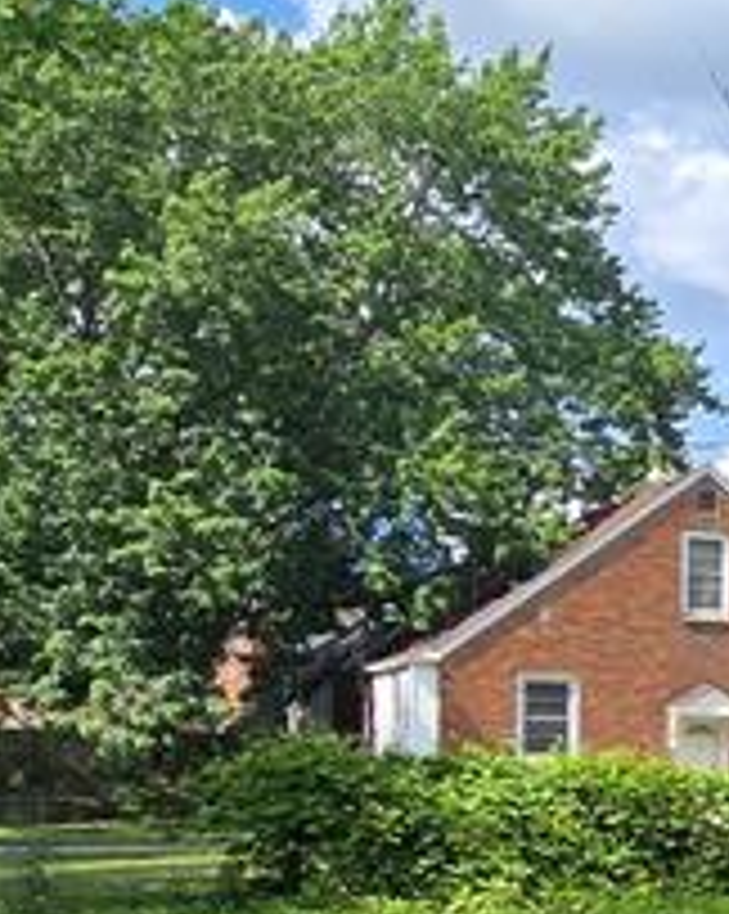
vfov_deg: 28.8
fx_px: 1729
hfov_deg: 16.6
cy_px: 756
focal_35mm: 64
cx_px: 1534
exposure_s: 1/1350
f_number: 2.2
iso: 50
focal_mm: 2.2
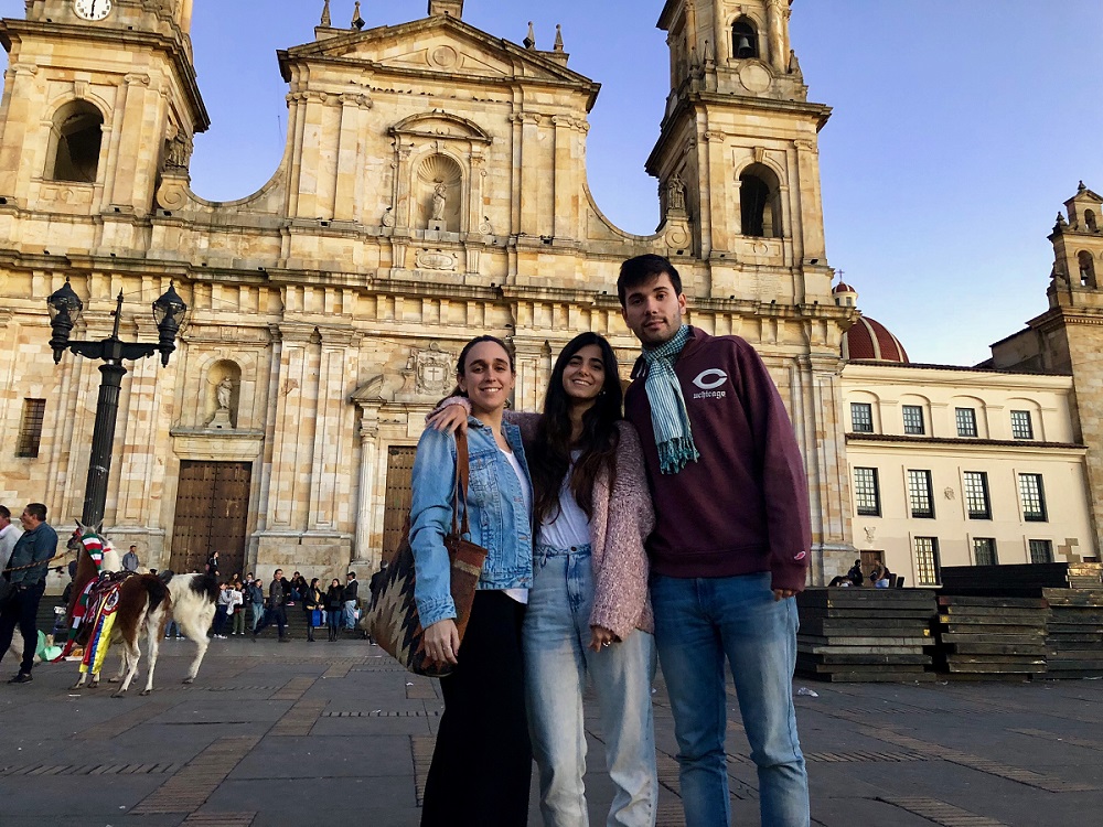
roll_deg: -0.9
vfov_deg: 49.7
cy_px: 414
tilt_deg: +15.1
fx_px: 892
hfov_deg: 63.4
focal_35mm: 28
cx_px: 552
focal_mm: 3.99
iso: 100
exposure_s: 1/12
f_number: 1.8
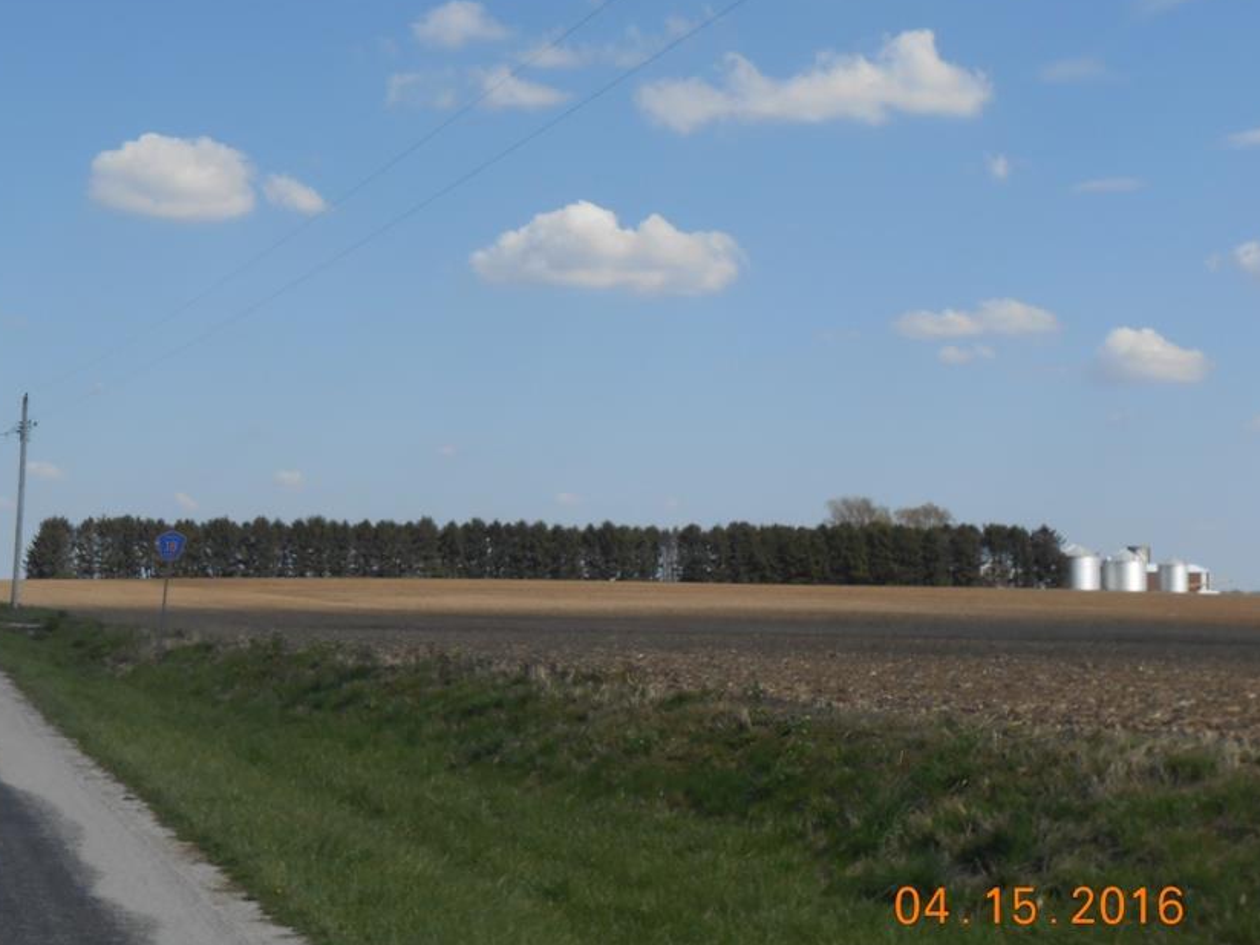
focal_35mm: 61
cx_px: 493
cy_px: 444
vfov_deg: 24.0
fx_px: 2220
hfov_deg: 31.6
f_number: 4.8
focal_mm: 8.8
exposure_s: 1/800
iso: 80
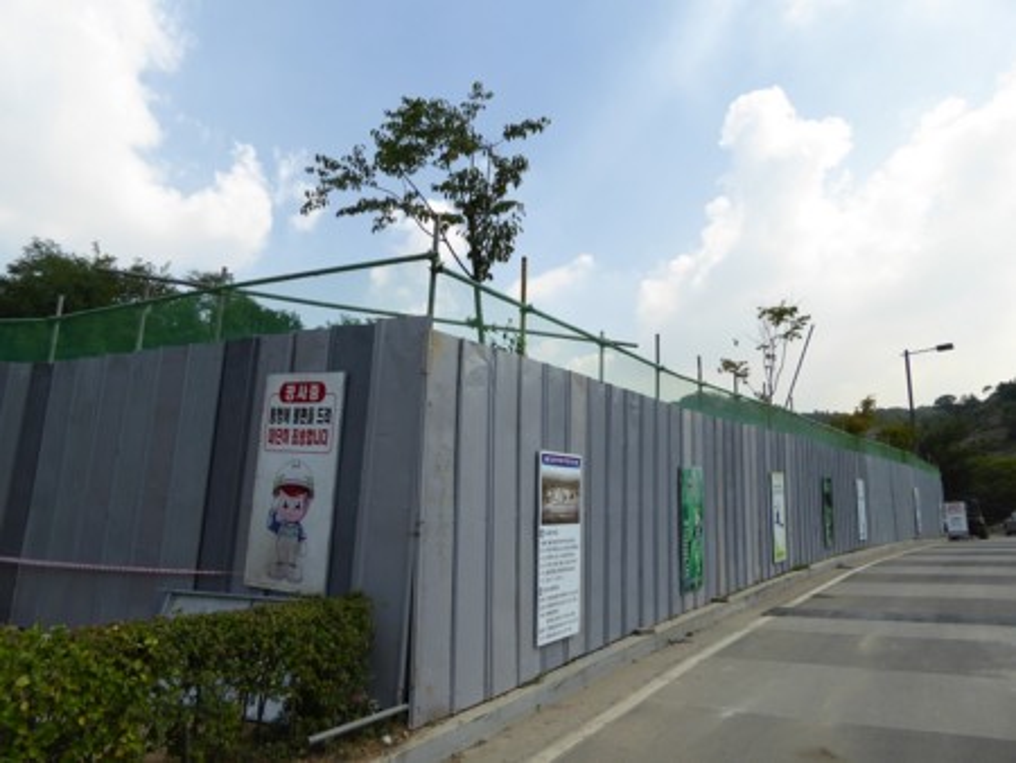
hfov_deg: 69.4
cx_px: 508
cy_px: 382
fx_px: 734
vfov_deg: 54.9
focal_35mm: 25
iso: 100
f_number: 3.3
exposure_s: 1/1000
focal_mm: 4.3
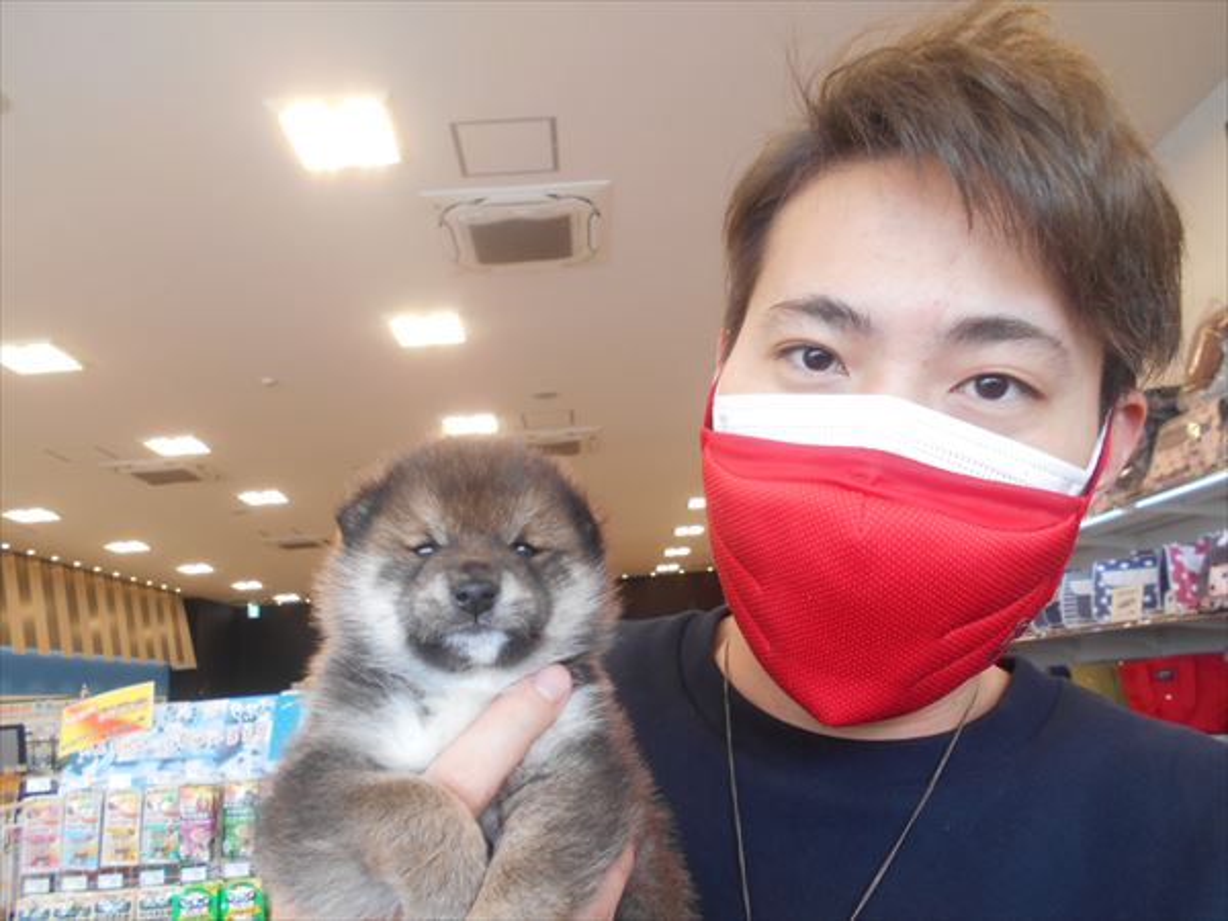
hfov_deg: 67.3
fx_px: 922
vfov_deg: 53.1
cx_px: 614
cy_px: 460
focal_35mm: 26
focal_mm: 4.6
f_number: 3.2
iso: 80
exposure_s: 1/40
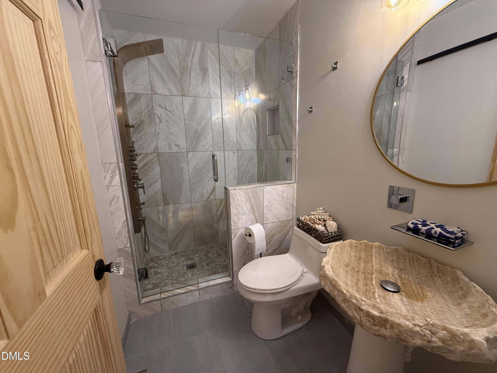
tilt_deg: -11.2
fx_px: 201
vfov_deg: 85.7
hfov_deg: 102.1
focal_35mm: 14
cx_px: 248
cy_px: 186
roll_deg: +2.2
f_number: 2.2
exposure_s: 1/120
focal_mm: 2.22
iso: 320
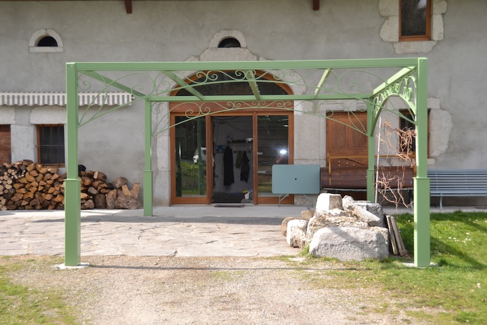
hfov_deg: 37.9
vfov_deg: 25.8
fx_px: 710
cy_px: 162
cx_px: 244
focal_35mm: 52
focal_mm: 35
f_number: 5
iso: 100
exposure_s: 1/200
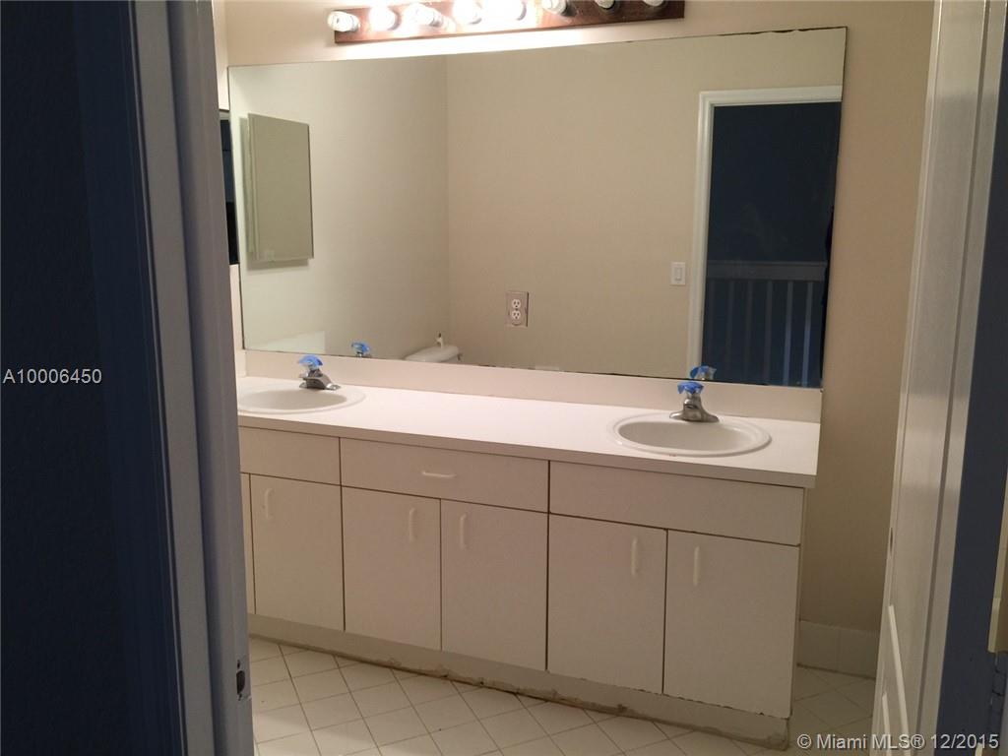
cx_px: 504
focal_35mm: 29
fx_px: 844
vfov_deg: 48.2
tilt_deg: -10.4
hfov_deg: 61.7
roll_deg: -1.0
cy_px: 378
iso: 40
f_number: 2.2
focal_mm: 4.15
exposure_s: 1/30
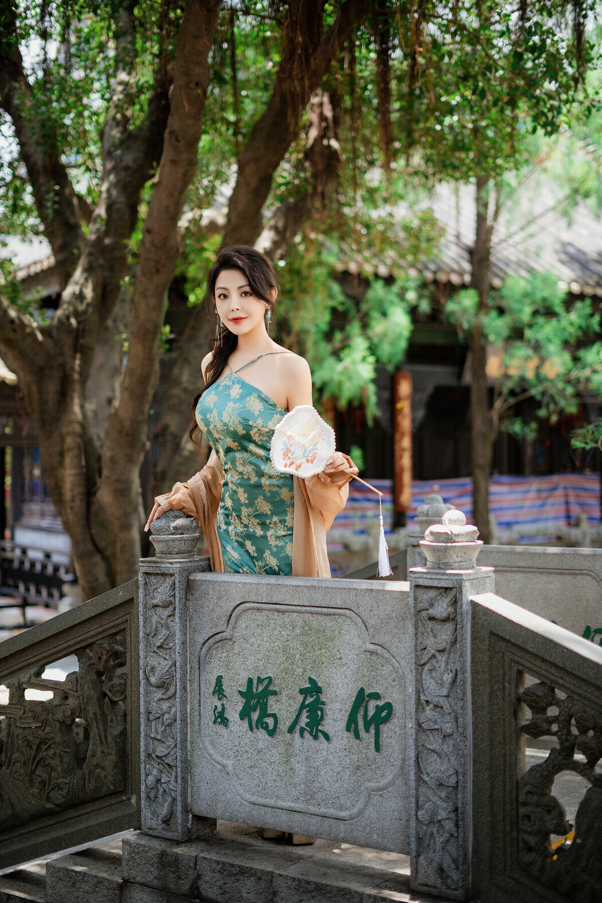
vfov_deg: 39.6
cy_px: 452
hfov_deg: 27.0
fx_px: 1254
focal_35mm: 50
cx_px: 301
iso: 100
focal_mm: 50
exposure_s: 1/320
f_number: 2
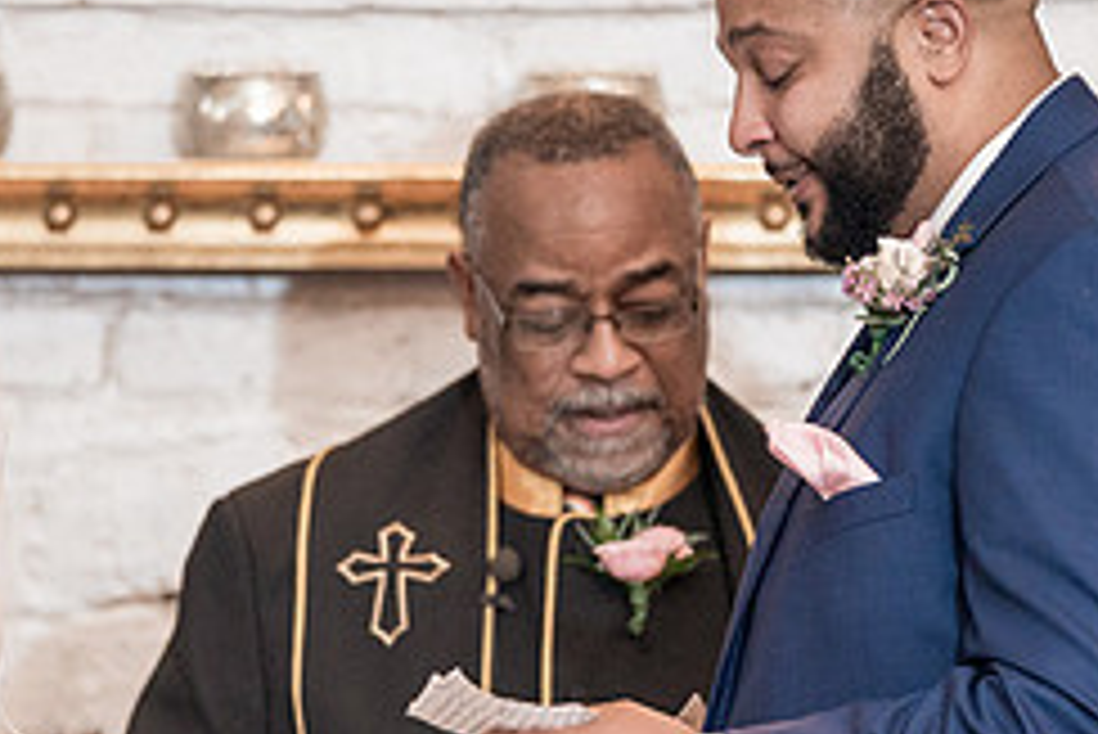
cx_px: 507
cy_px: 510
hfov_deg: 4.3
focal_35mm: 474
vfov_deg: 2.9
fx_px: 14465
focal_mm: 181
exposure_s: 1/160
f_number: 2.8
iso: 2000
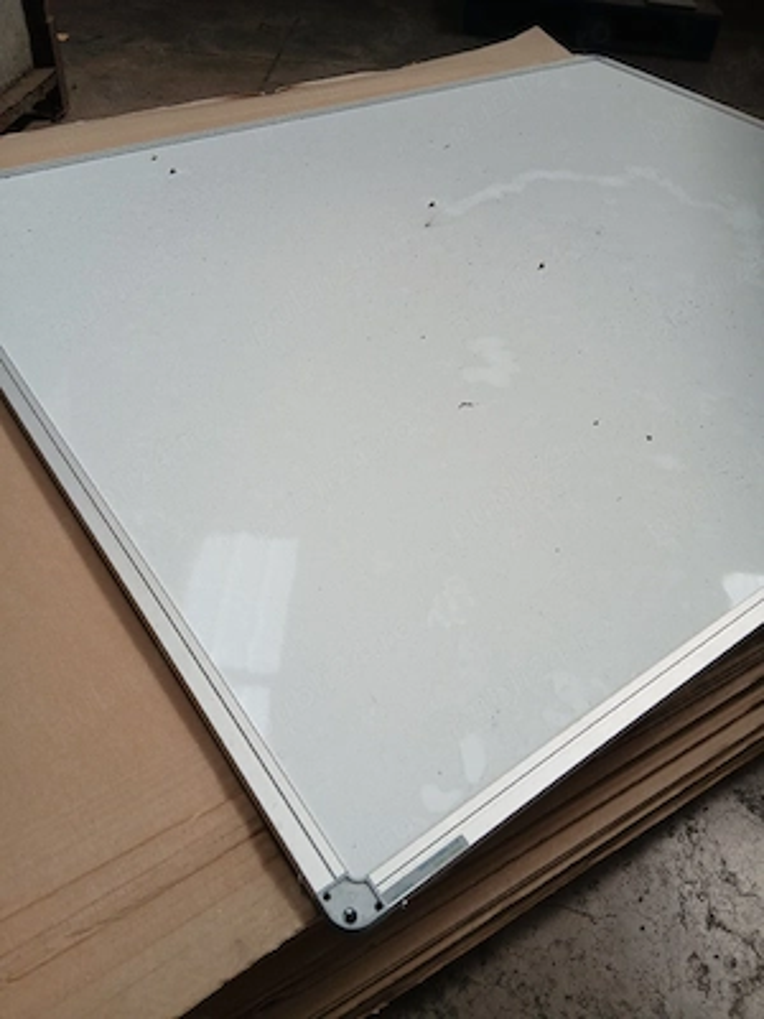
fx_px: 765
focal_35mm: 26
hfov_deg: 53.1
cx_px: 382
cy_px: 510
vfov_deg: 67.3
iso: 32
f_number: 1.8
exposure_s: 1/101
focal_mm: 3.98
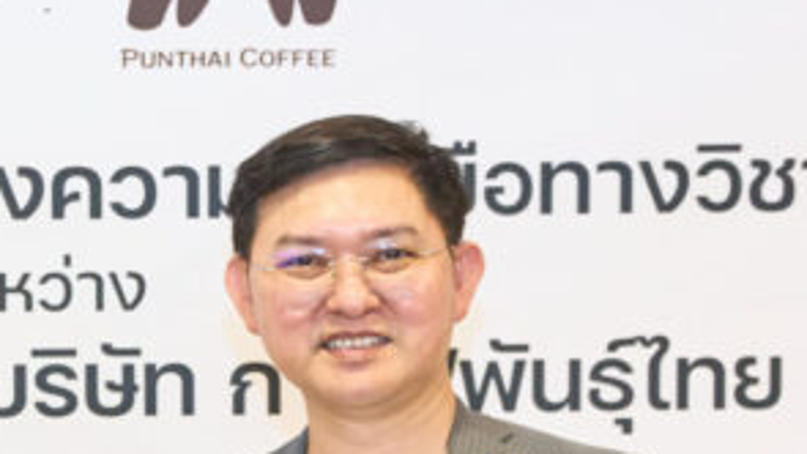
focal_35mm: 145
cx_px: 25
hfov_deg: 14.6
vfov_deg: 8.3
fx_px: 3103
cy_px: 599
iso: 1600
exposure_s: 1/125
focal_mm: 34
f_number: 3.2
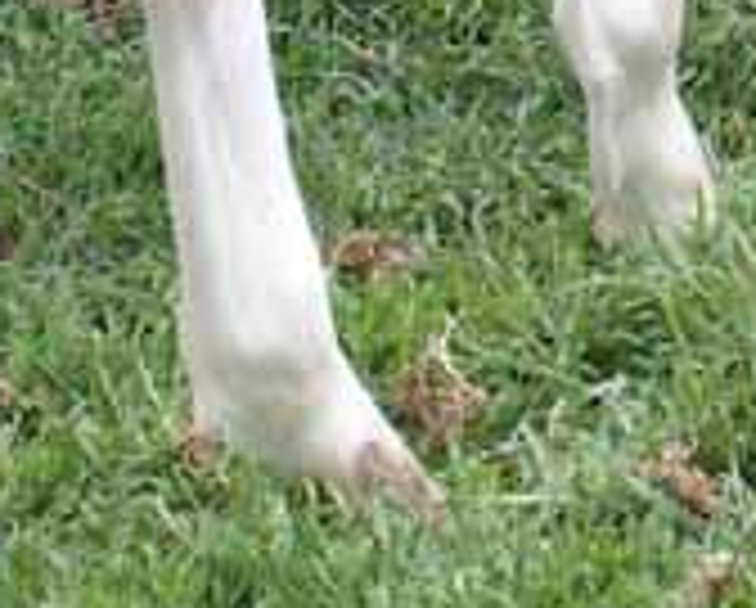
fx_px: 8248
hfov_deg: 5.2
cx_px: 889
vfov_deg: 4.1
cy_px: -829
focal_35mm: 368
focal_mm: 14.5
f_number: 3.5
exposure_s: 1/640
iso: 100
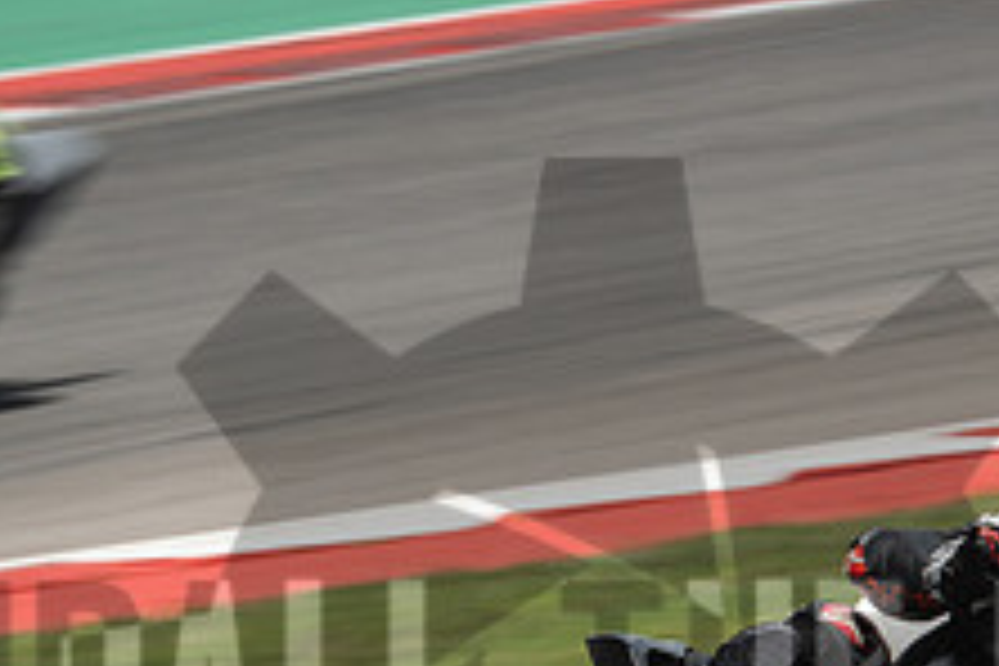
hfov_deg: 2.6
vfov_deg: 1.8
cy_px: 709
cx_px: 612
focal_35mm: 783
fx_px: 21727
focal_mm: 200
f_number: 8
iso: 125
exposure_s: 1/250
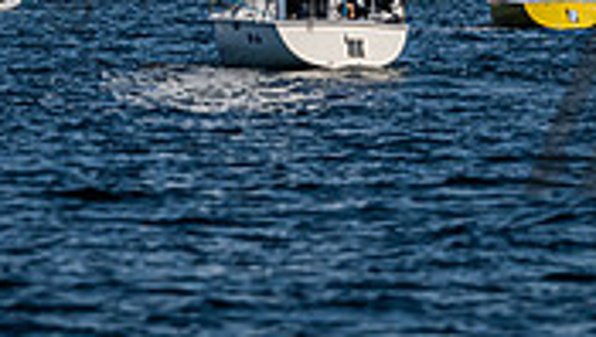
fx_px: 12059
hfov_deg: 2.8
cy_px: -274
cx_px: 375
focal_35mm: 762
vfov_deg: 1.6
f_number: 5
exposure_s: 1/8000
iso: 400
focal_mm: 220
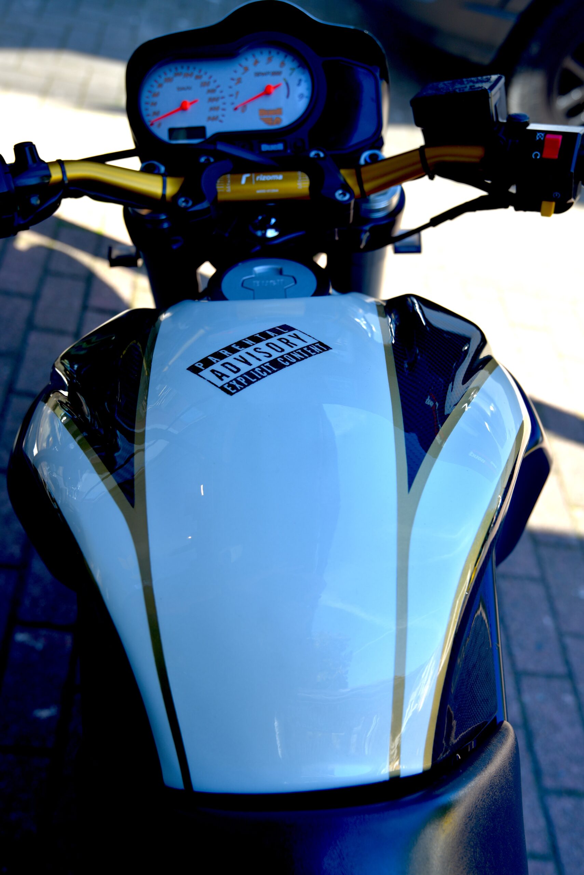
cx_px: 292
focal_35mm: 40
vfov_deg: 48.4
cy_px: 438
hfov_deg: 33.4
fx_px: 972
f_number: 5
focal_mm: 40
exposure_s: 1/100
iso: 100
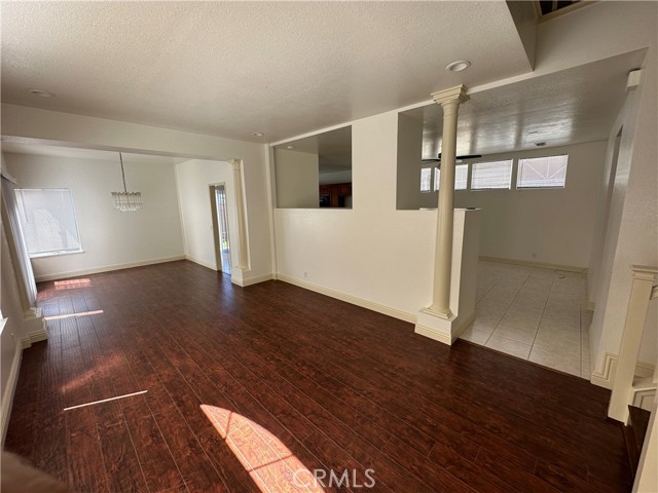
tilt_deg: -9.1
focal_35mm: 14
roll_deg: +0.4
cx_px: 329
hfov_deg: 102.1
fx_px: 266
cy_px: 246
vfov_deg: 85.7
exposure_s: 1/142
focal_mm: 2.22
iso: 40
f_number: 2.2
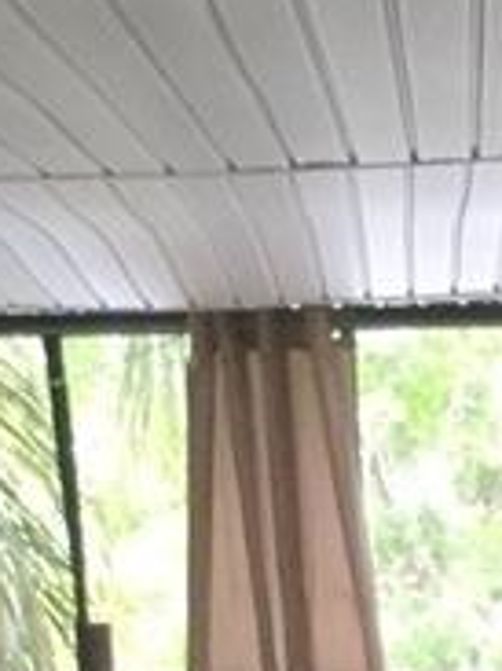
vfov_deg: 9.8
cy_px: 1448
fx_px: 3562
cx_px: 1281
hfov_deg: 7.4
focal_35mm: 184
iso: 594
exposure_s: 1/120
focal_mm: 4.26
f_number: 1.8
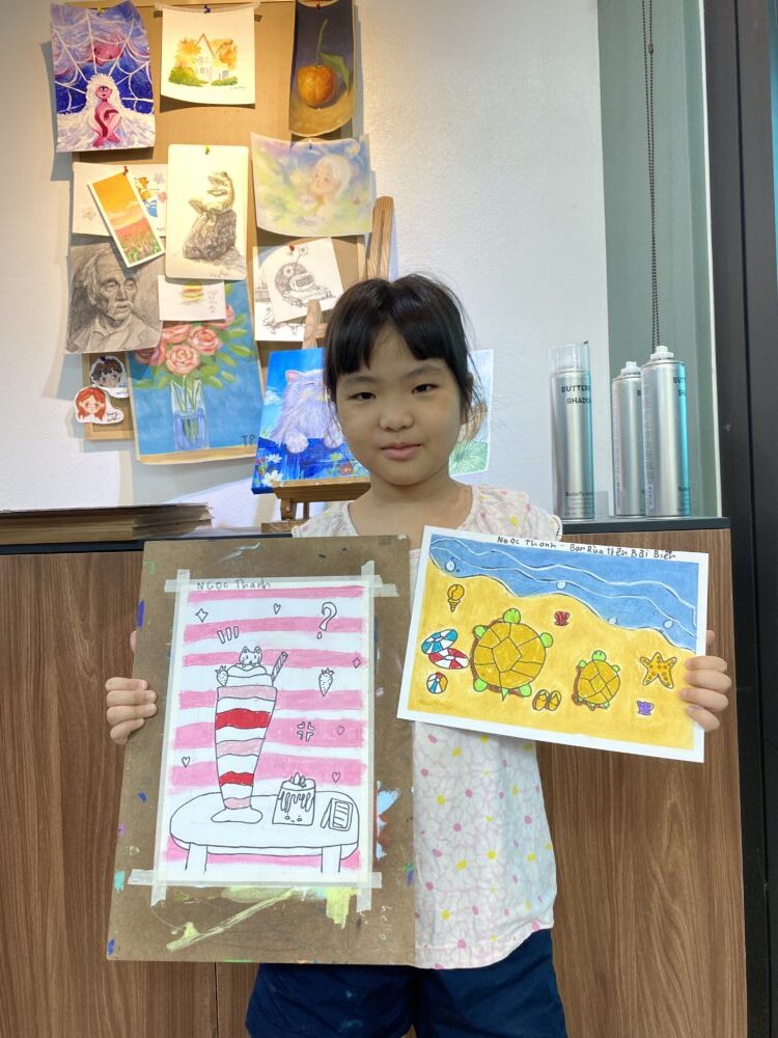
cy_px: 519
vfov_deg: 67.3
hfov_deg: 53.1
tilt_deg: +2.5
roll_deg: +1.5
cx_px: 389
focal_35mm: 26
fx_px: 779
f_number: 1.8
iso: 64
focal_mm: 4.25
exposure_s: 1/100
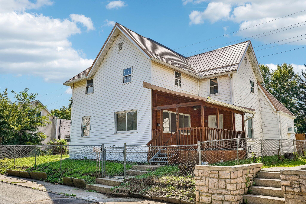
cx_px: 153
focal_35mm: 30
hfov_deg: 61.1
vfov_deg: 43.0
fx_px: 259
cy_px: 102
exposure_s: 1/320
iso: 100
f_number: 8
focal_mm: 30.5
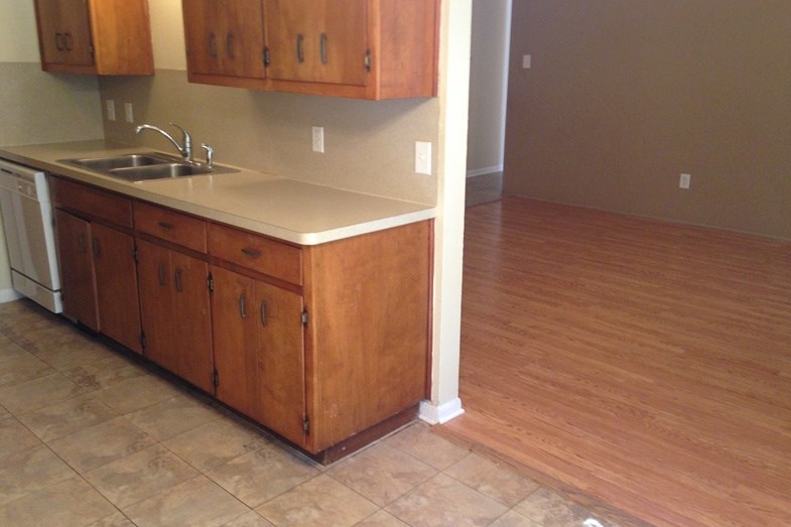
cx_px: 395
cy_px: 244
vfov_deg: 37.8
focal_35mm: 35
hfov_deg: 54.4
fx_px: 769
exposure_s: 1/20
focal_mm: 4.12
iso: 125
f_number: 2.4
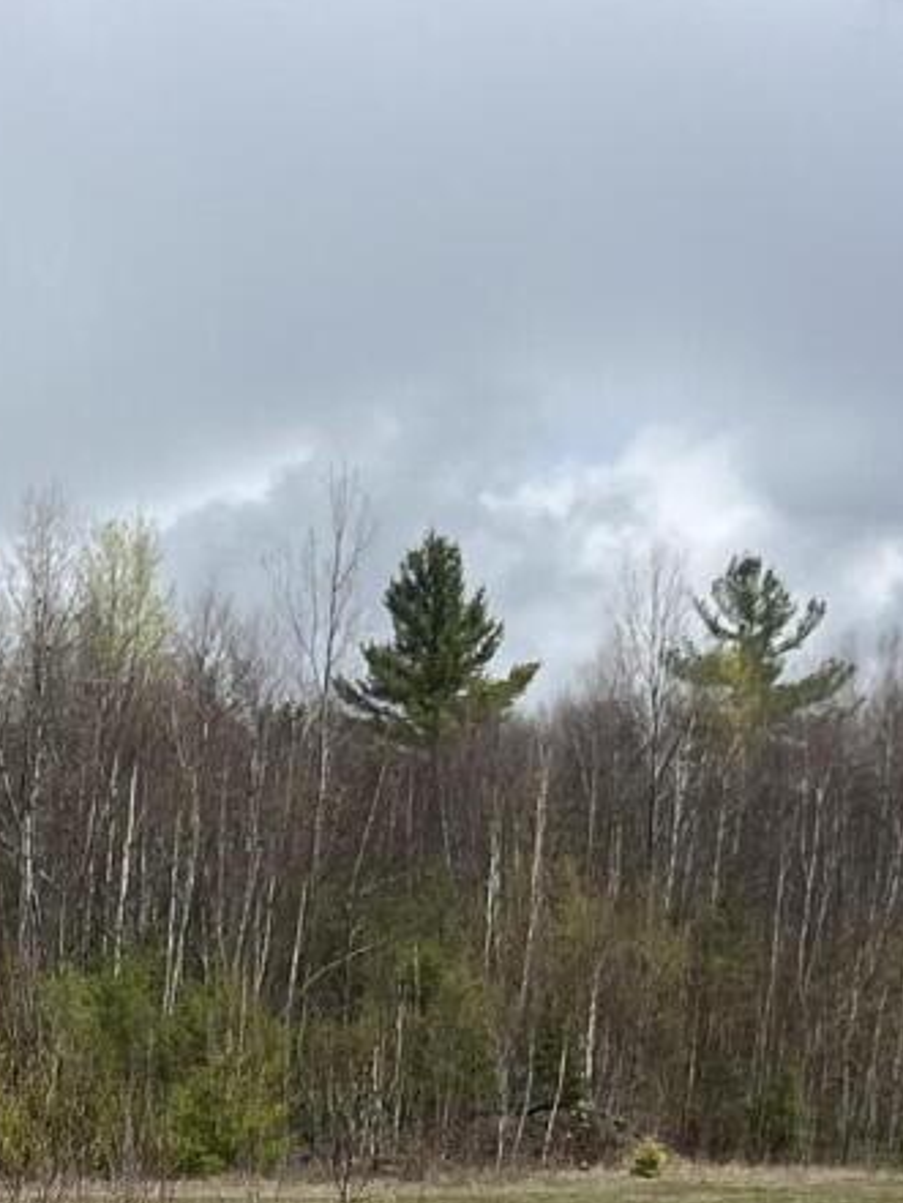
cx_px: 41
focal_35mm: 118
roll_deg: -0.9
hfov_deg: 12.4
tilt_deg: -5.0
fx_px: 4102
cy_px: 1399
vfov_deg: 16.1
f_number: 1.6
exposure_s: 1/5076
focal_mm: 5.1
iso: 50
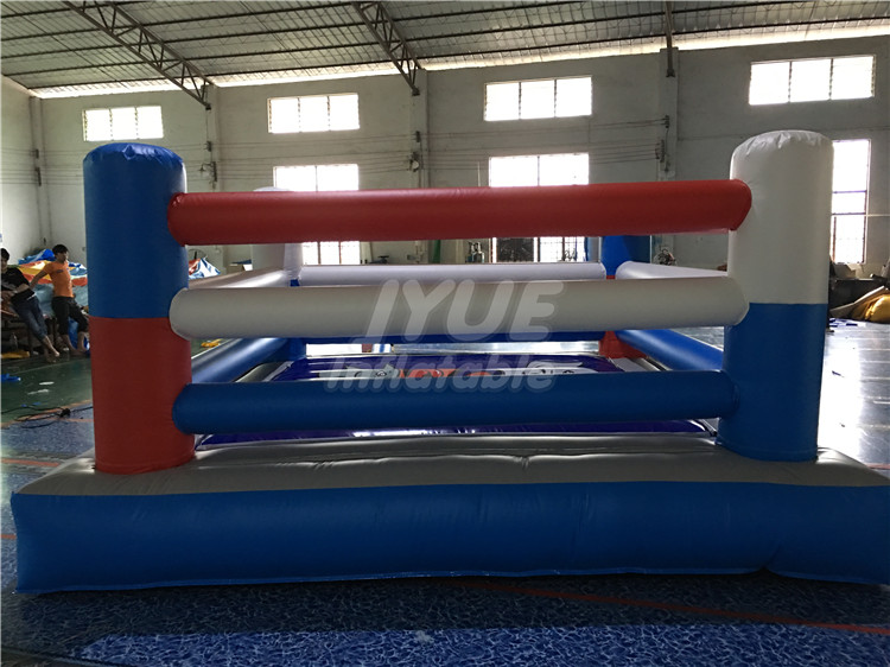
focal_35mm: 29
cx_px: 445
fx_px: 745
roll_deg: +0.0
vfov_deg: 48.2
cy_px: 334
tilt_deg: -5.2
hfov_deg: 61.7
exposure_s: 1/10
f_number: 2.2
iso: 80
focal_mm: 4.15
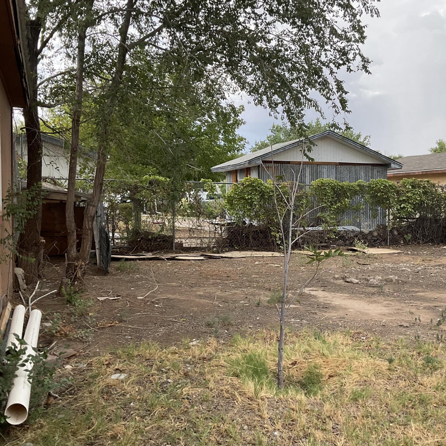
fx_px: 568
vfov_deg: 42.8
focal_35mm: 39
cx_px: 244
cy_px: 225
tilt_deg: -3.1
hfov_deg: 42.8
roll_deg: +0.3
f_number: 1.8
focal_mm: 3
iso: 16
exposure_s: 1/620
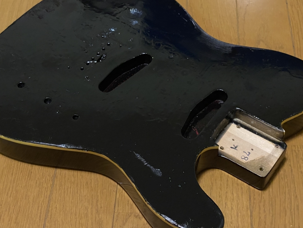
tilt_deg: -48.2
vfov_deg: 23.3
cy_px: 91
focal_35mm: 63
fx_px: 552
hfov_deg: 30.7
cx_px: 147
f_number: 2
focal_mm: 6
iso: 1000
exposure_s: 1/25
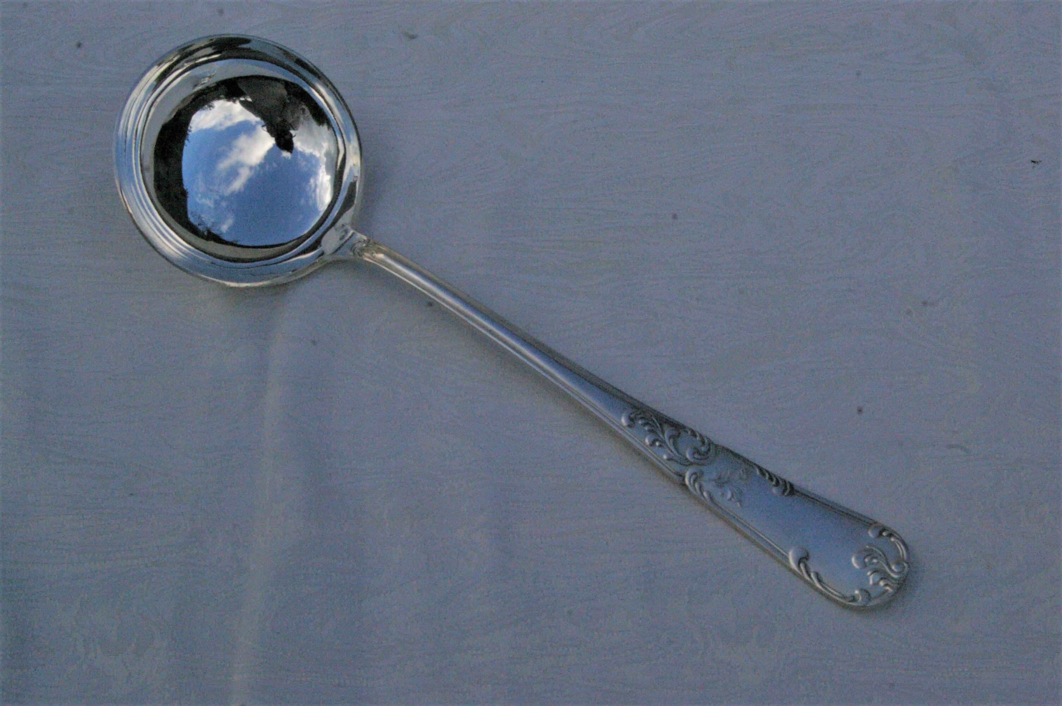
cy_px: 353
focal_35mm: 39
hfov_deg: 49.6
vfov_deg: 34.1
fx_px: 1149
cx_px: 531
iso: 1600
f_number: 13
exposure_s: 1/1000
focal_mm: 26
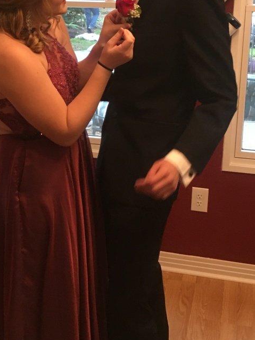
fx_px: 609
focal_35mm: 62
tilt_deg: -13.3
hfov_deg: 23.4
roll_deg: +0.7
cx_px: 54
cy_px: 105
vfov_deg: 30.9
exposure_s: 1/30
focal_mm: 4.15
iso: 160
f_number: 2.2
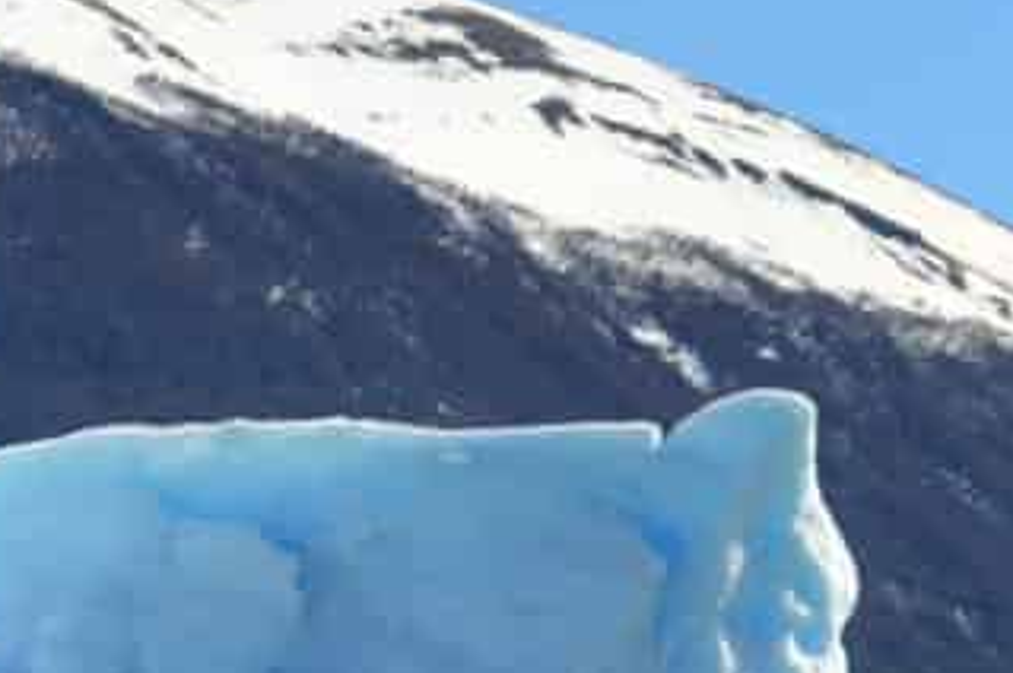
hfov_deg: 3.8
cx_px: 1124
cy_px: 1263
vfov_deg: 2.5
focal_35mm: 541
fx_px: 15207
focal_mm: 70
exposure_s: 1/800
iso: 100
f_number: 6.3
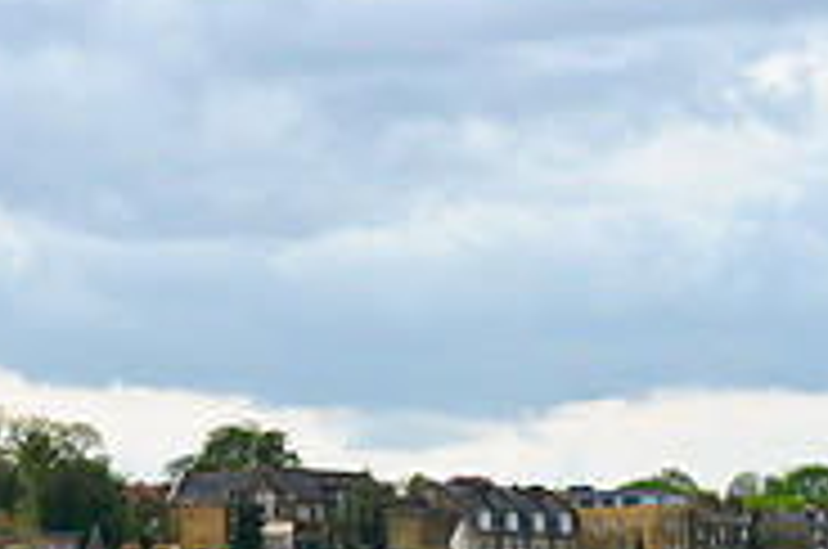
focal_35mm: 221
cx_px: -338
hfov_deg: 9.1
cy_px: 729
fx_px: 5074
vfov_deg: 6.1
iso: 200
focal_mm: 70
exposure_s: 1/250
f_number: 8
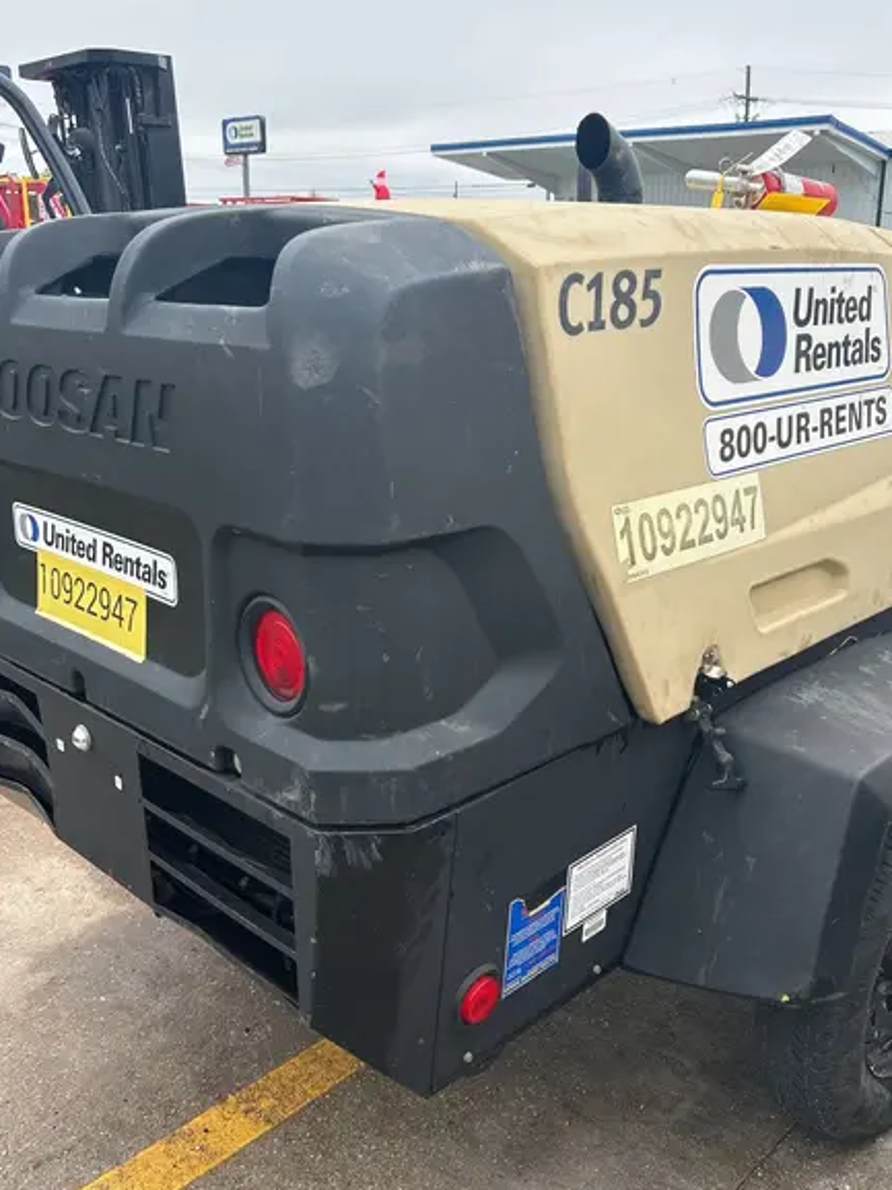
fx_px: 1135
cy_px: 569
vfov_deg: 55.4
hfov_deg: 42.7
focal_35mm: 33
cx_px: 527
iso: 50
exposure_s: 1/1079
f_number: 1.5
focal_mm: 5.7
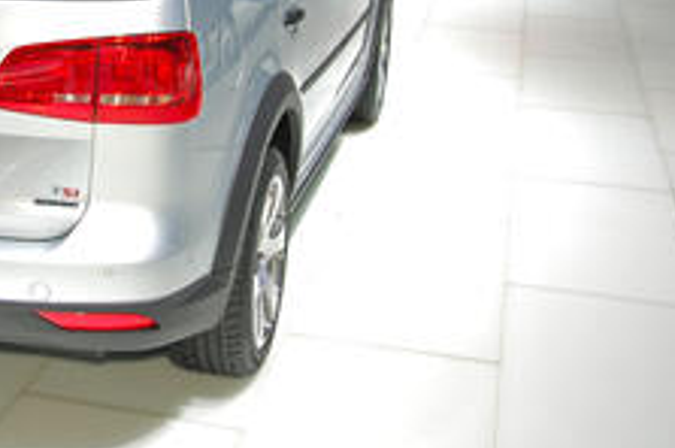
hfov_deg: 28.1
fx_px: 1311
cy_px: 58
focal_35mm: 70
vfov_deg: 19.1
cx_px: 112
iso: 200
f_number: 5.6
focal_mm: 26
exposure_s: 1/125
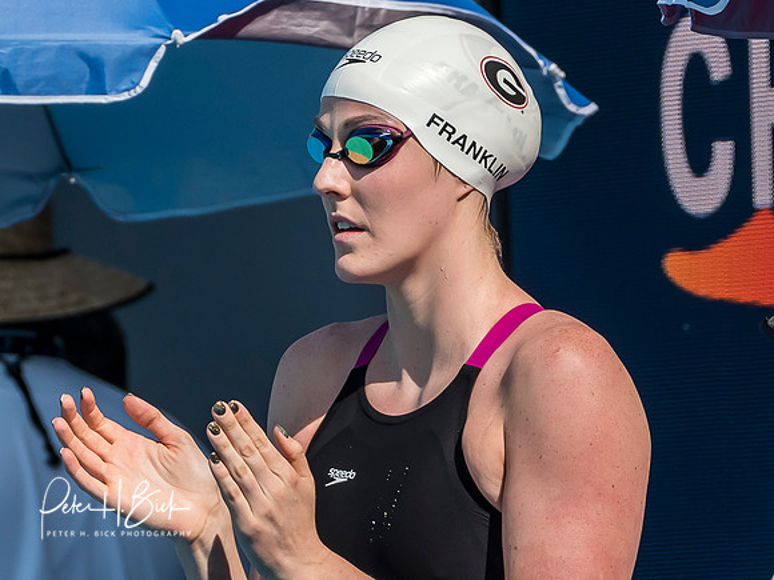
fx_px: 23169
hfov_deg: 1.9
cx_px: 376
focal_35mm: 1036
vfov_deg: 1.4
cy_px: 376
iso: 250
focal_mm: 200
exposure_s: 1/1600
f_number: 5.6
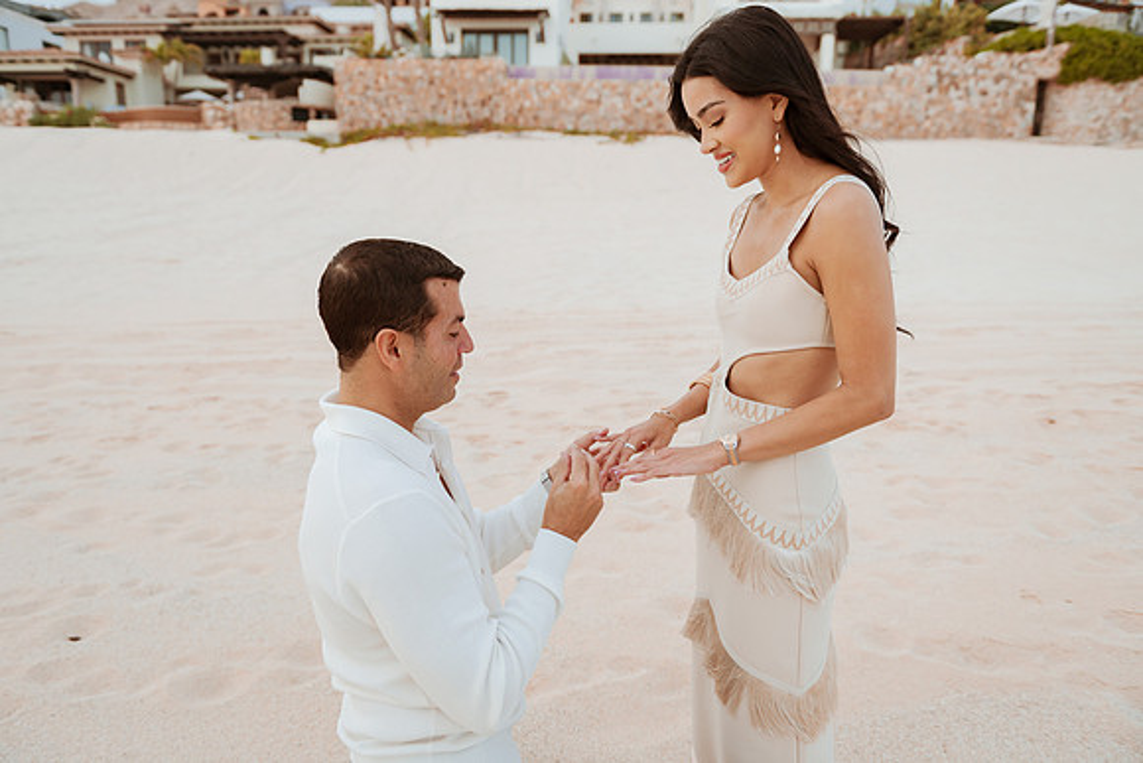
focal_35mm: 24
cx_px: 572
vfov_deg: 52.4
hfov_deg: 72.8
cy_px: 382
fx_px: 776
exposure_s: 1/4000
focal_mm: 24
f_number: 2.8
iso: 250
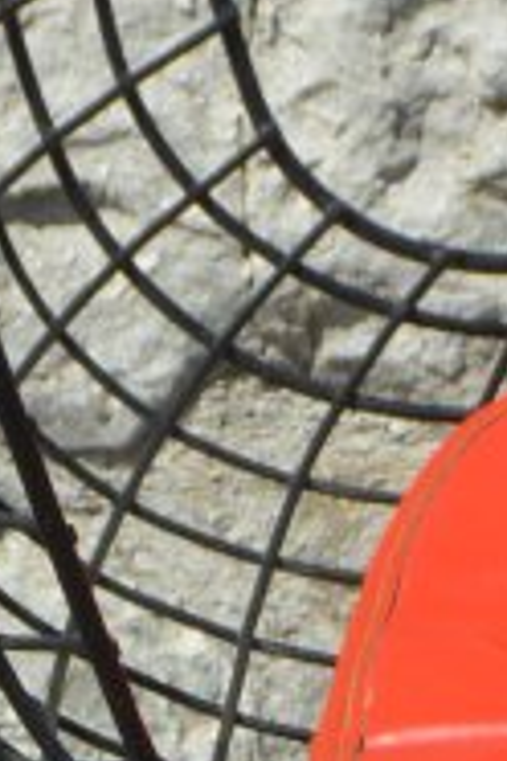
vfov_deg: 4.6
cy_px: 1047
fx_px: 9379
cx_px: 855
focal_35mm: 444
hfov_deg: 3.1
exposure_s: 1/250
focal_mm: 46
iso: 100
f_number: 8
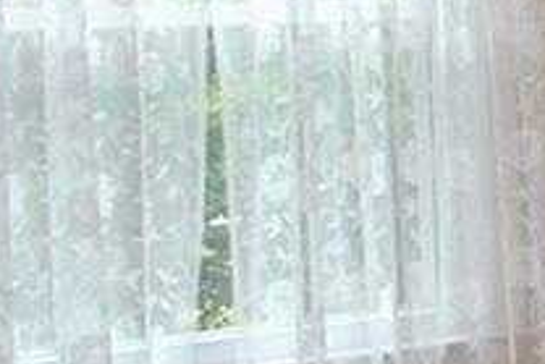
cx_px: 1103
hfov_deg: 13.2
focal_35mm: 133
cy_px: 110
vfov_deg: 10.3
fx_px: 2015
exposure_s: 1/60
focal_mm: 18
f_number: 4
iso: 200
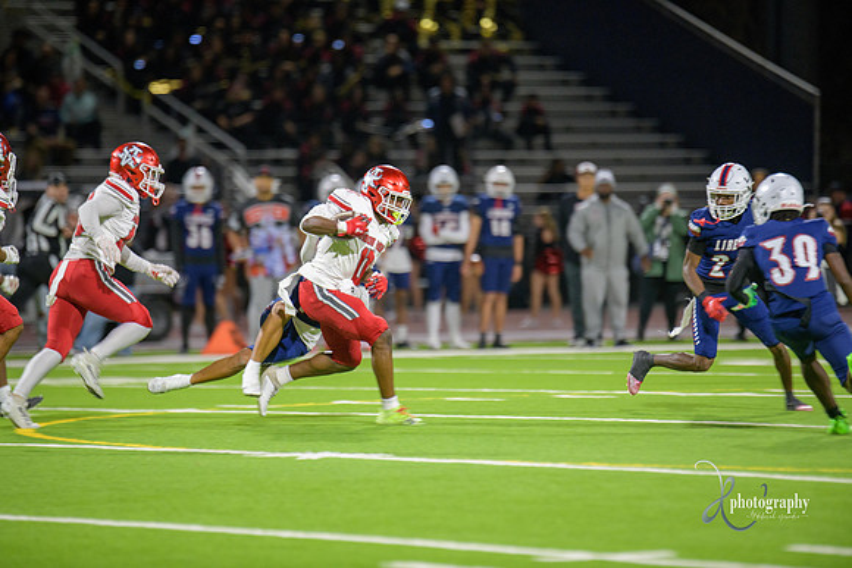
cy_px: 284
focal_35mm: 300
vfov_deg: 4.6
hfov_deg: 6.9
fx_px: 7101
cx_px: 426
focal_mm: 300
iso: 1250
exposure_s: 1/250
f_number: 2.8
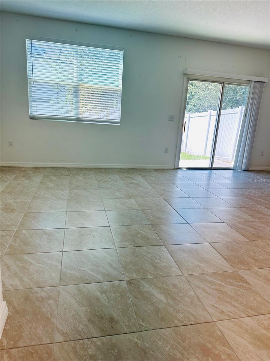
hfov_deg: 56.8
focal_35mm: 24
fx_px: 250
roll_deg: -5.8
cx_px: 135
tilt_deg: -16.0
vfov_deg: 71.6
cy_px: 180
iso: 80
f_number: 1.78
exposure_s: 1/349
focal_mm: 6.86
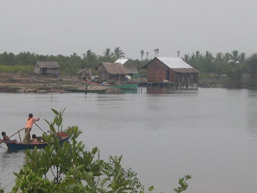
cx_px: 186
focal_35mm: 133
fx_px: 988
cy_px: 93
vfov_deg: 11.2
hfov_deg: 14.8
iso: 100
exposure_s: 1/178
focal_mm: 13.2
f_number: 9.6
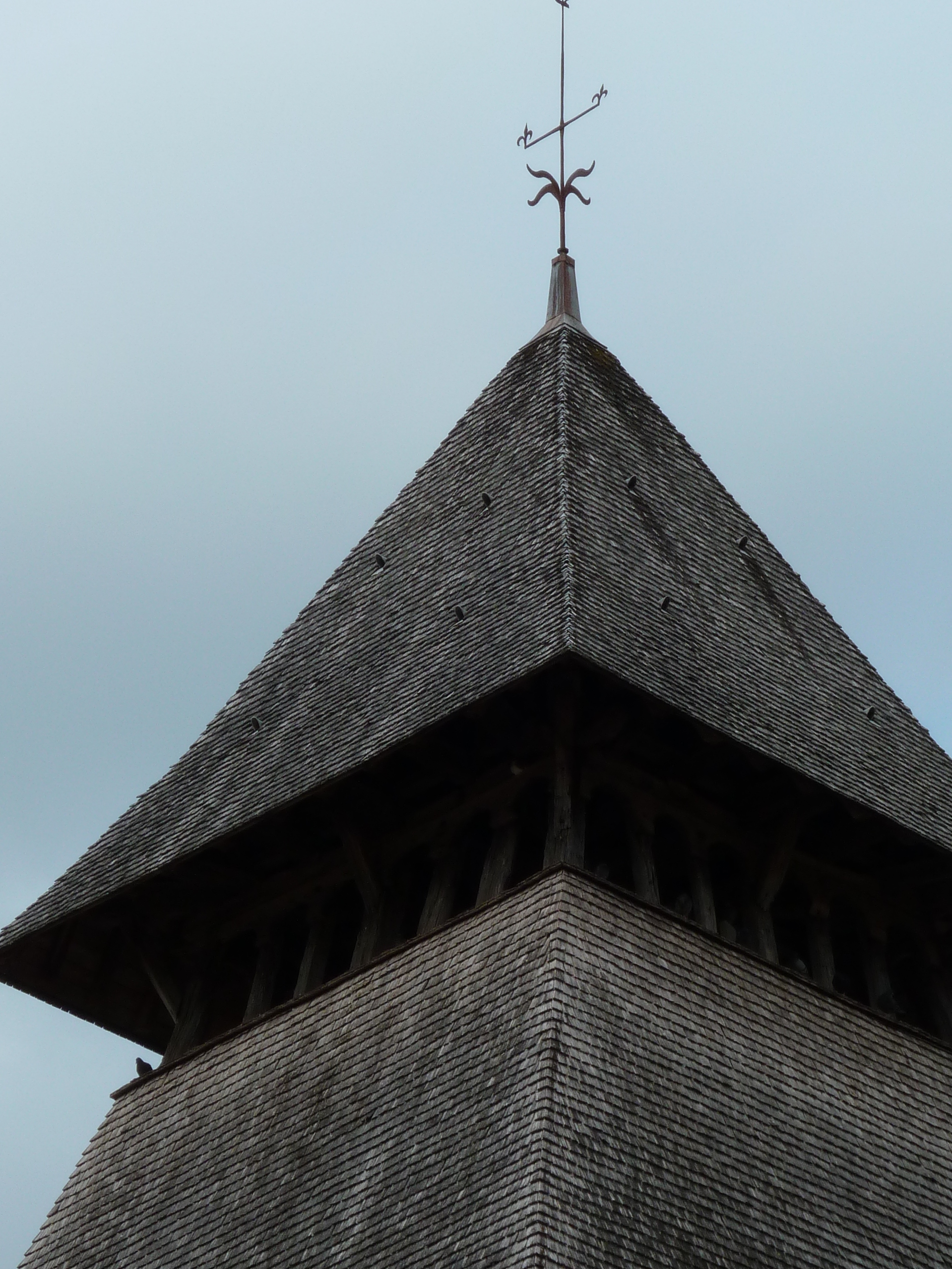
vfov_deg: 10.6
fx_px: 6821
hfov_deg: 8.0
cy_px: 627
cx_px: 575
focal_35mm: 186
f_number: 4.4
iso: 80
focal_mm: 19.5
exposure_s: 1/400
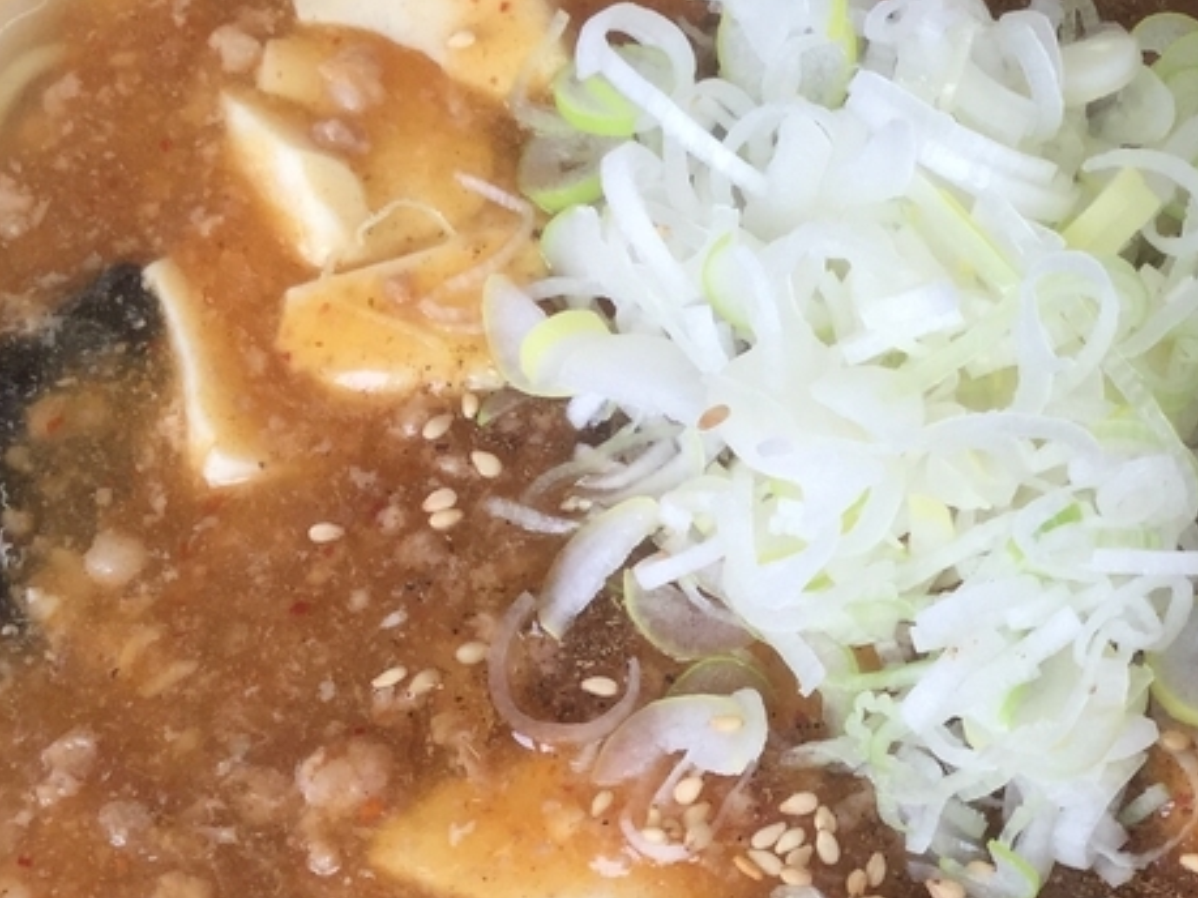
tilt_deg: -69.2
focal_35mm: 81
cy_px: 694
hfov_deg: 23.2
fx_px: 2803
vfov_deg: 18.1
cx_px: 1182
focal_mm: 3.3
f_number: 2.4
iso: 32
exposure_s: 1/120
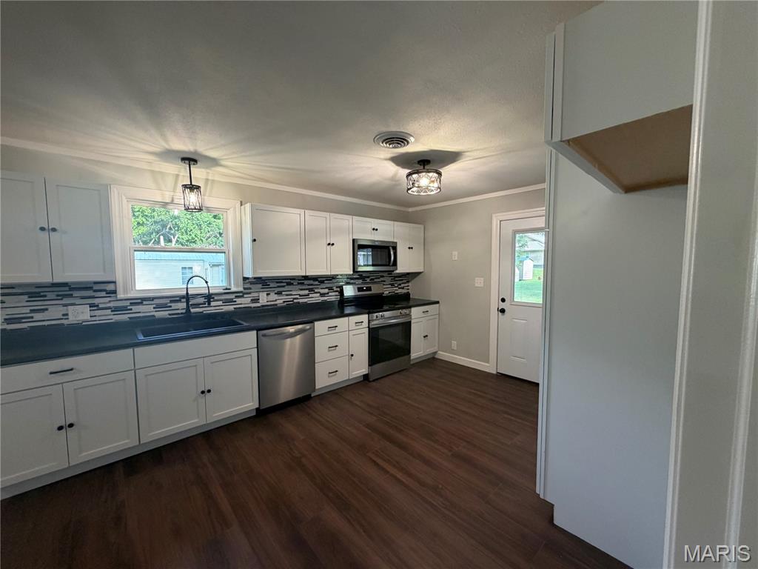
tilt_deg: -3.1
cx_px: 379
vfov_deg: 85.7
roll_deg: +0.1
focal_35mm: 14
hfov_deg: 102.1
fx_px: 307
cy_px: 284
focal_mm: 2.22
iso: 250
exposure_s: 1/120
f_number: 2.2
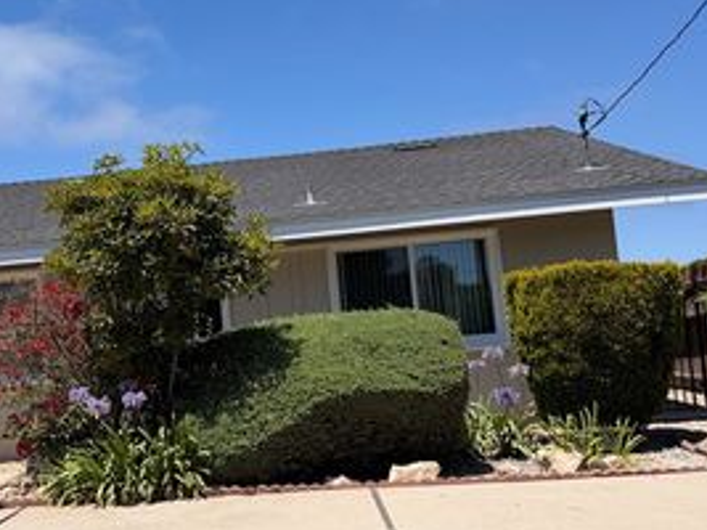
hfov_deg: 41.3
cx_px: 212
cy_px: 280
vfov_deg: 32.2
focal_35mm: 45
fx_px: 919
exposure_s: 1/6711
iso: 80
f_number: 1.78
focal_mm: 6.76
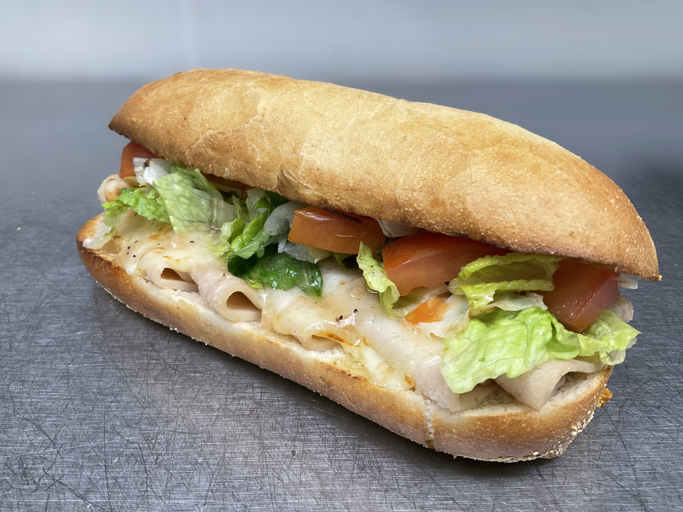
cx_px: 342
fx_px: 572
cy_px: 256
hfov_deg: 61.7
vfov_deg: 48.2
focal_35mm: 29
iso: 64
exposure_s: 1/120
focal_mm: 3
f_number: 1.8
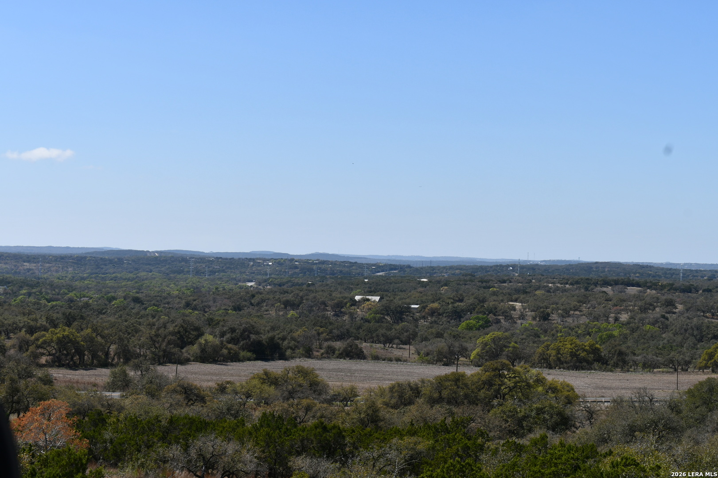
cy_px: 239
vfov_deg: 18.2
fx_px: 1496
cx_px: 359
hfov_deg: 27.0
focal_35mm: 75
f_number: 10
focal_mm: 50
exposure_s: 1/400
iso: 100
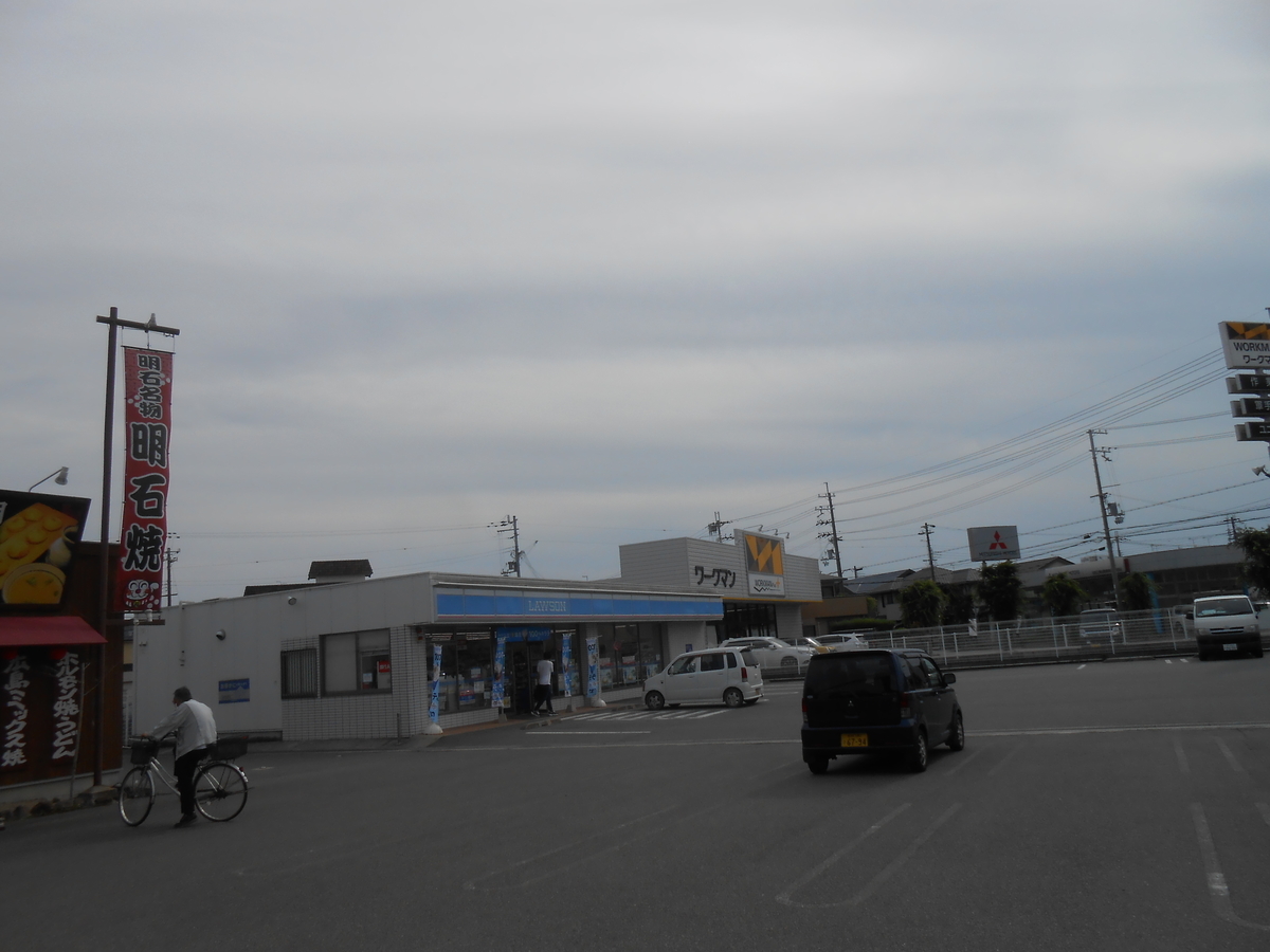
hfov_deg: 67.3
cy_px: 476
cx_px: 635
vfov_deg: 53.1
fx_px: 954
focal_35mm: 26
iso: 80
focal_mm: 4.6
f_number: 3.5
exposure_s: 1/2000
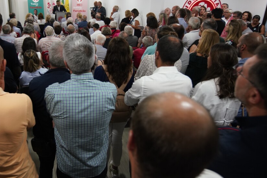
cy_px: 69
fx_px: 215
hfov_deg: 62.6
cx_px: 96
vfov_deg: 44.7
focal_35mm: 29
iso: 1600
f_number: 3.5
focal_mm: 20
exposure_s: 1/200
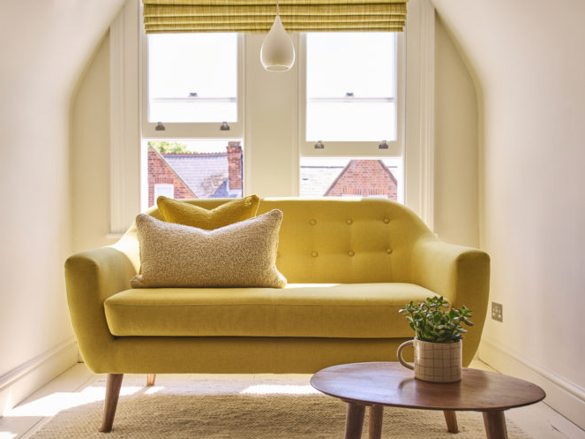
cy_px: 222
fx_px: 659
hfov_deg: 47.8
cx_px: 263
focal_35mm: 39
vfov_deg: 36.8
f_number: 5.6
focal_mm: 35
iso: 125
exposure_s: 1/50
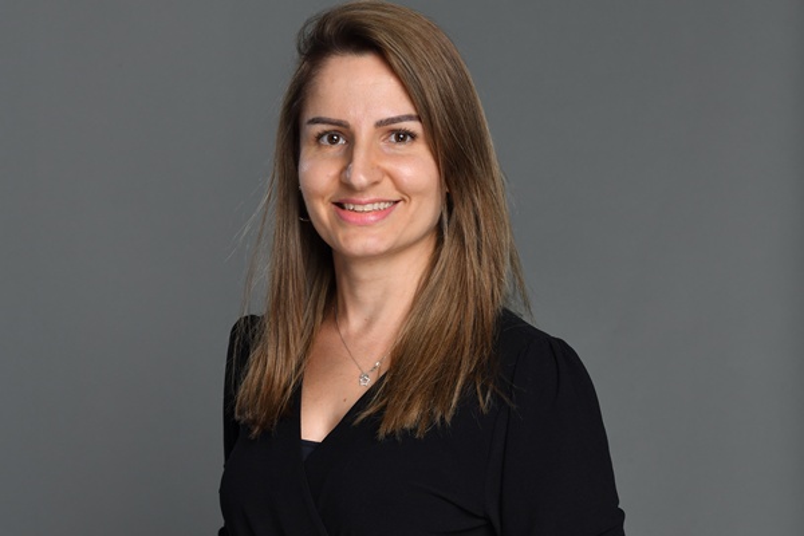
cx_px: 402
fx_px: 2010
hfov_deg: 22.6
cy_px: 268
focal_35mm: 90
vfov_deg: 15.2
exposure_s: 1/200
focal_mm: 90
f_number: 7.1
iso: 320
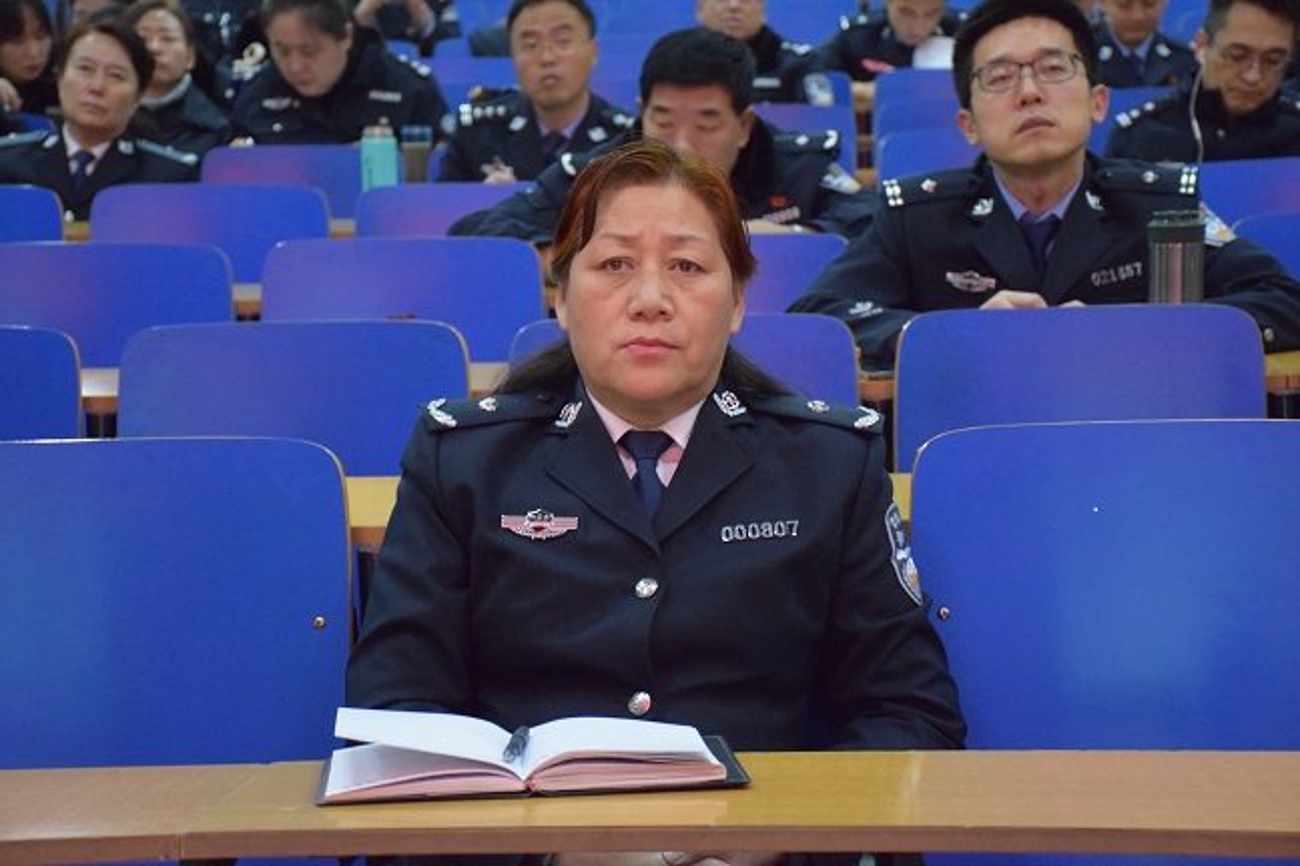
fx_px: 2816
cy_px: 433
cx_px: 650
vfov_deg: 17.5
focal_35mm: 78
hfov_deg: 26.0
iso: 5000
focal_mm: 52
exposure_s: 1/60
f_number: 4.8
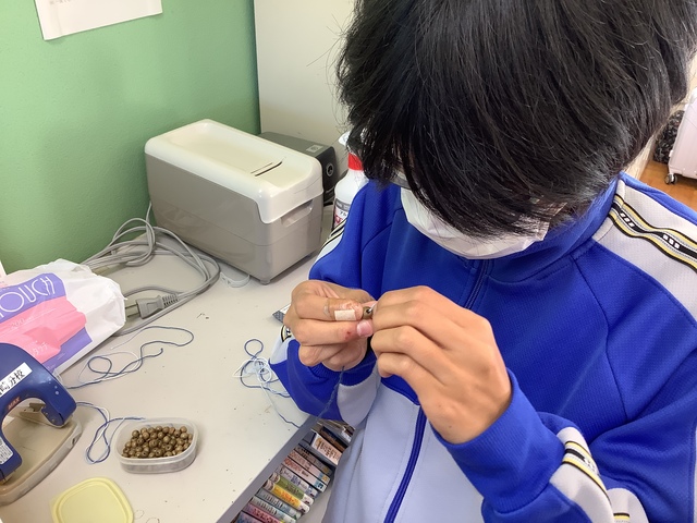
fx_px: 624
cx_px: 348
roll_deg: -1.4
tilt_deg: -33.1
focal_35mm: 31
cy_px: 262
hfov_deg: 58.4
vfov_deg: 45.4
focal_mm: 3.3
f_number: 2.4
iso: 100
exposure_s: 1/50
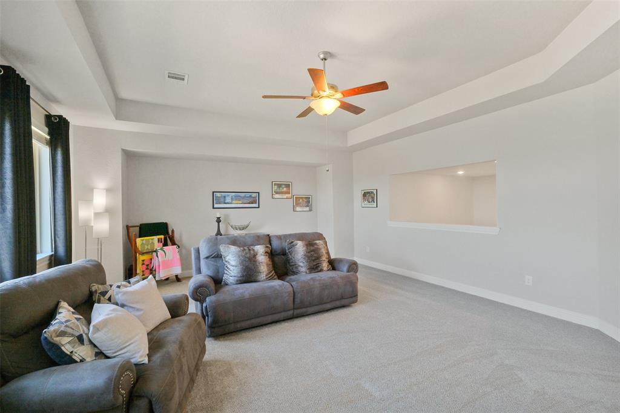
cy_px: 206
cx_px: 310
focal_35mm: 15
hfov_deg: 100.4
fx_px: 258
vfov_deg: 77.3
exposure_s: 1/15
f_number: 8
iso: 640
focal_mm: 10
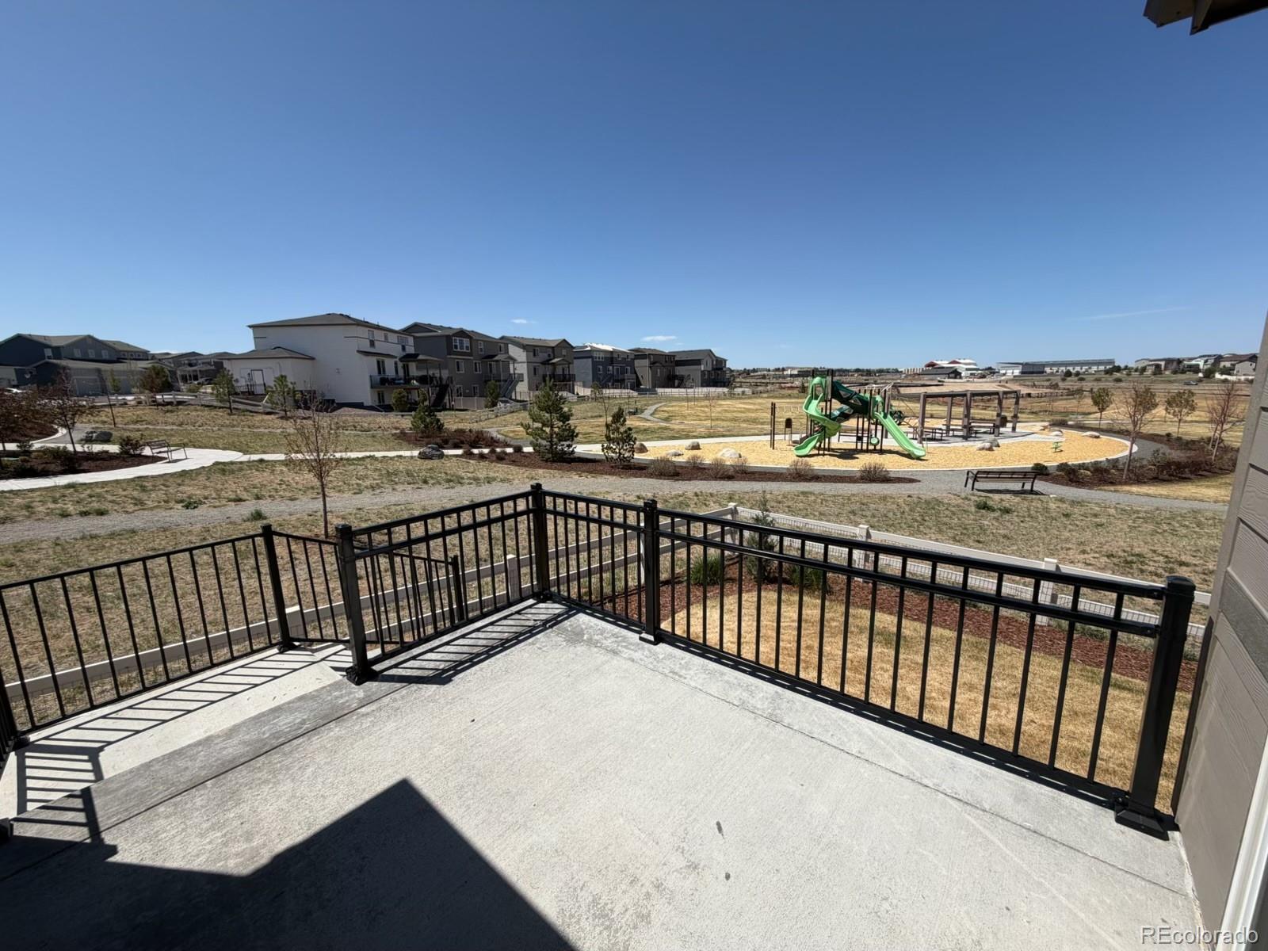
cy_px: 476
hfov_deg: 102.1
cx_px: 634
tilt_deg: -8.3
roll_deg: +0.0
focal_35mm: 14
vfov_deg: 85.7
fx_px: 513
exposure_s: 1/1211
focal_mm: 2.22
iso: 20
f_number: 2.2
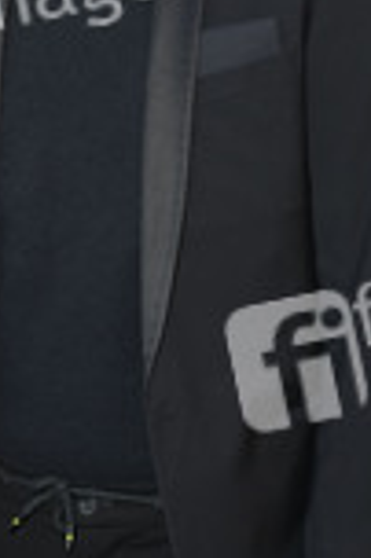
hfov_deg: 14.3
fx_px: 1472
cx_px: 81
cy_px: 162
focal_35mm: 95
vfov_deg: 21.4
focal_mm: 36
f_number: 7.1
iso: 400
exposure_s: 1/160
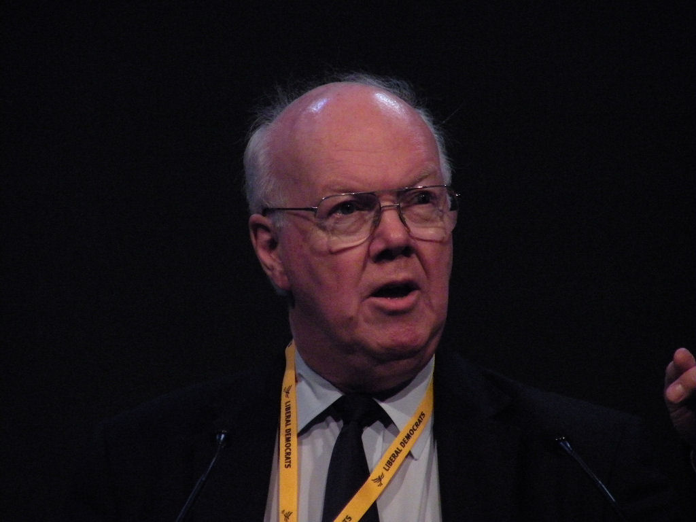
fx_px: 6776
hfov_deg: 5.9
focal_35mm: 337
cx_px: 348
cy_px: 261
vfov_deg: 4.4
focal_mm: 59.6
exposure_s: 1/128
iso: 800
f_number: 4.5
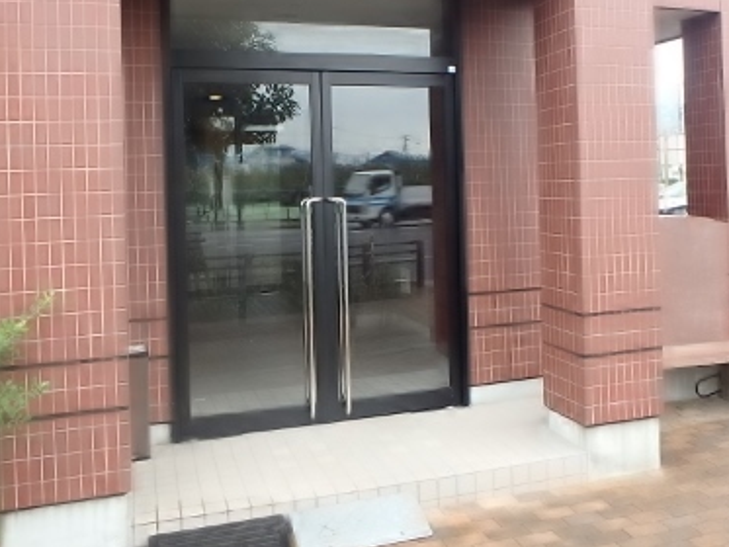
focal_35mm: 36
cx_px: 395
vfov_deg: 39.1
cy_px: 176
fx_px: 758
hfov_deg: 51.3
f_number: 3.5
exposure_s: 1/40
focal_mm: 3.7
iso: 200
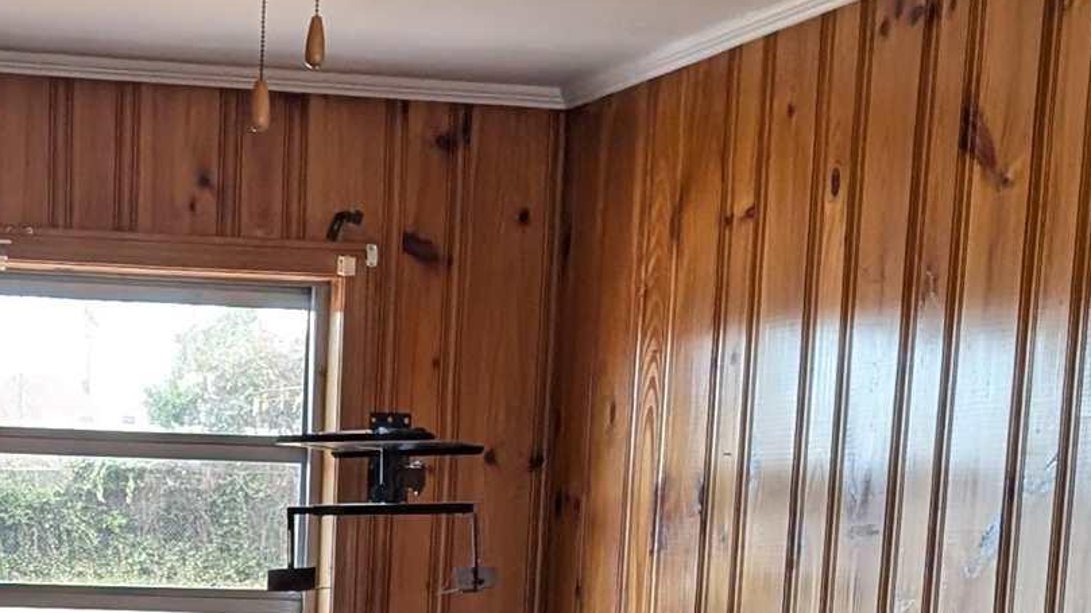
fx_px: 2864
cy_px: 1128
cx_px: 66
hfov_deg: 21.0
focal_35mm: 99
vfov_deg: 11.3
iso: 132
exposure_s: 1/140
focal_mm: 6.9
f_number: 1.68
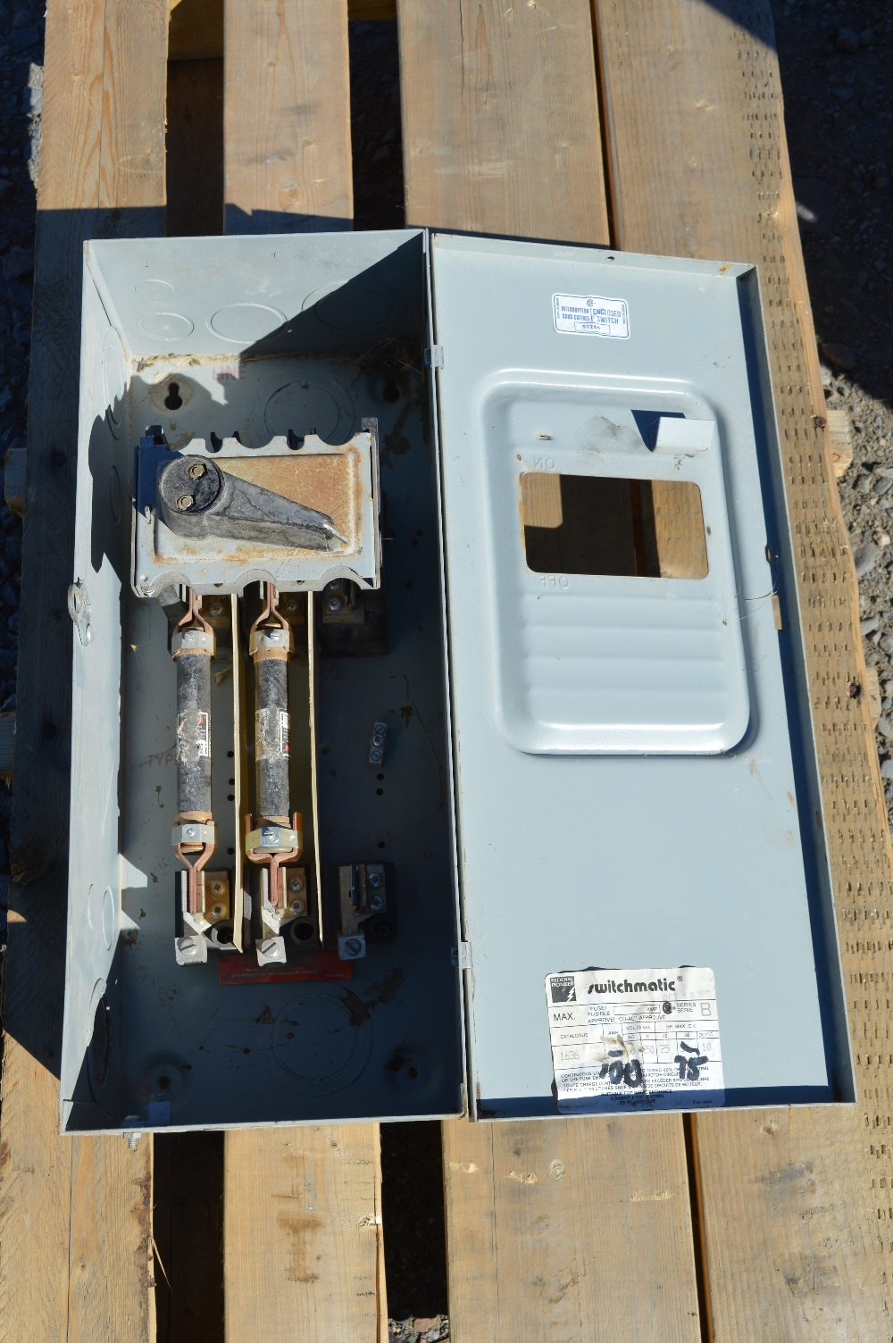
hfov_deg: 33.0
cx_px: 446
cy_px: 672
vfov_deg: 48.0
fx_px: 1510
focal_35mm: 40
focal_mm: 27
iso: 100
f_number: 9
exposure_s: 1/320
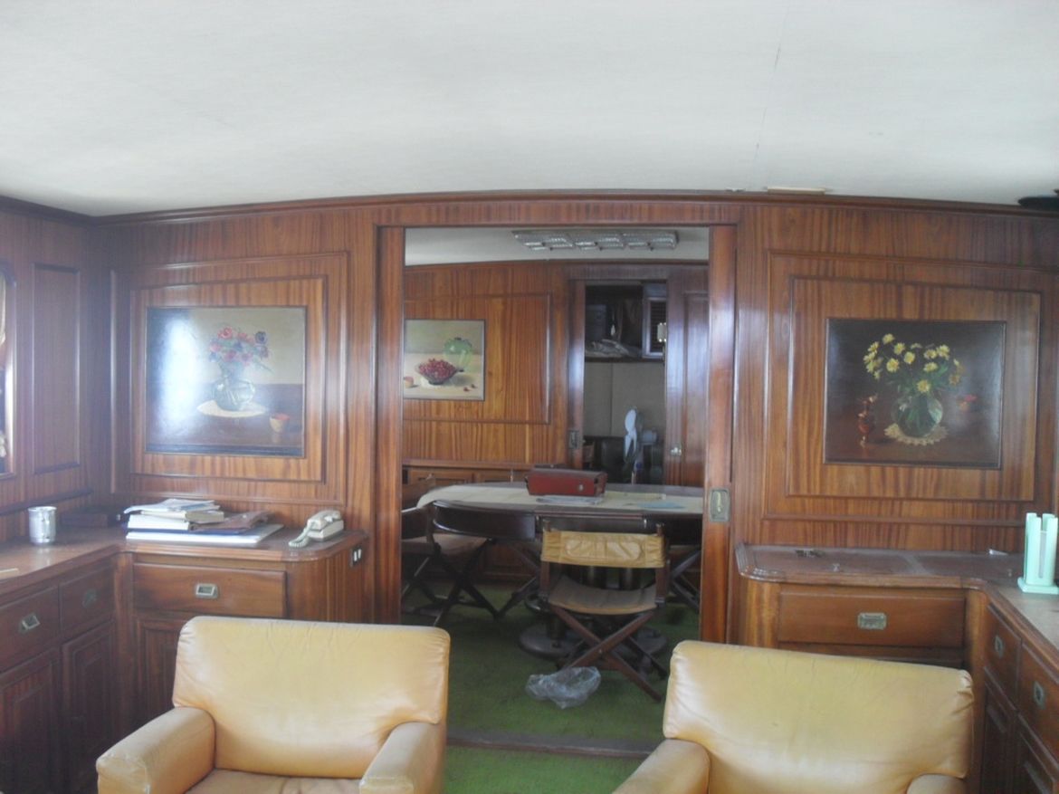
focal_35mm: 35
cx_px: 530
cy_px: 397
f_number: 2.8
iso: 200
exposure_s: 1/30
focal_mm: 6.2
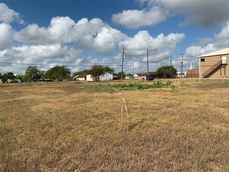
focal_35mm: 26
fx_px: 172
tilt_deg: -2.5
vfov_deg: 53.1
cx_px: 114
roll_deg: +1.3
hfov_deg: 67.3
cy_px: 86
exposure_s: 1/3937
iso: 25
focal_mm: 4.25
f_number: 1.8
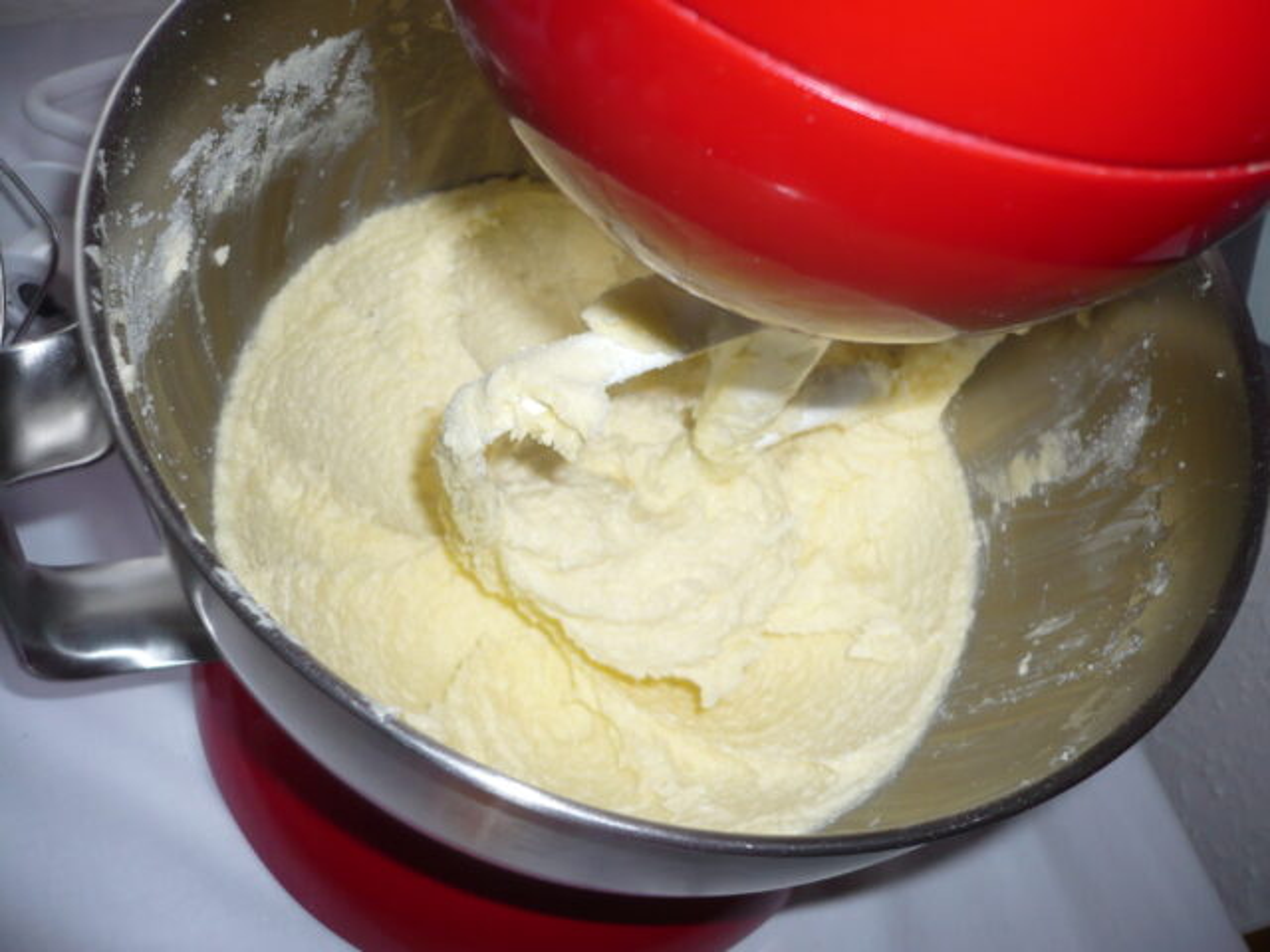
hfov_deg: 52.6
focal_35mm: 35
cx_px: 635
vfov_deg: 40.7
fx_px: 1284
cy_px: 476
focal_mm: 5.8
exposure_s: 1/30
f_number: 2.8
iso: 100
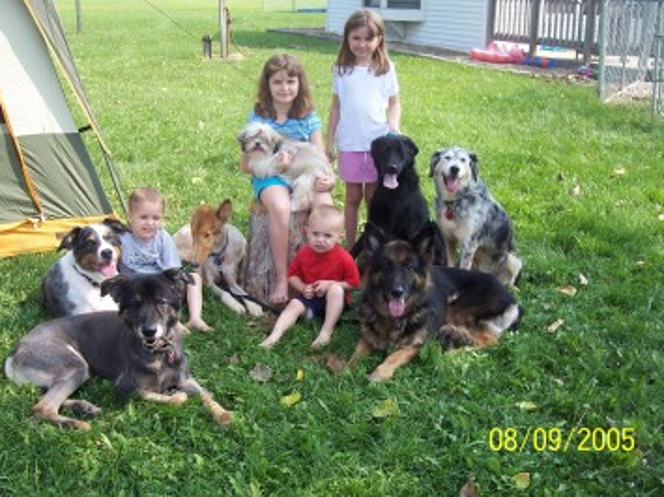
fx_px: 844
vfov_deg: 32.8
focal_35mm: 44
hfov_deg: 42.9
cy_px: 230
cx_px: 301
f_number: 3.4
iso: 100
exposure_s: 1/350
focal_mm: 8
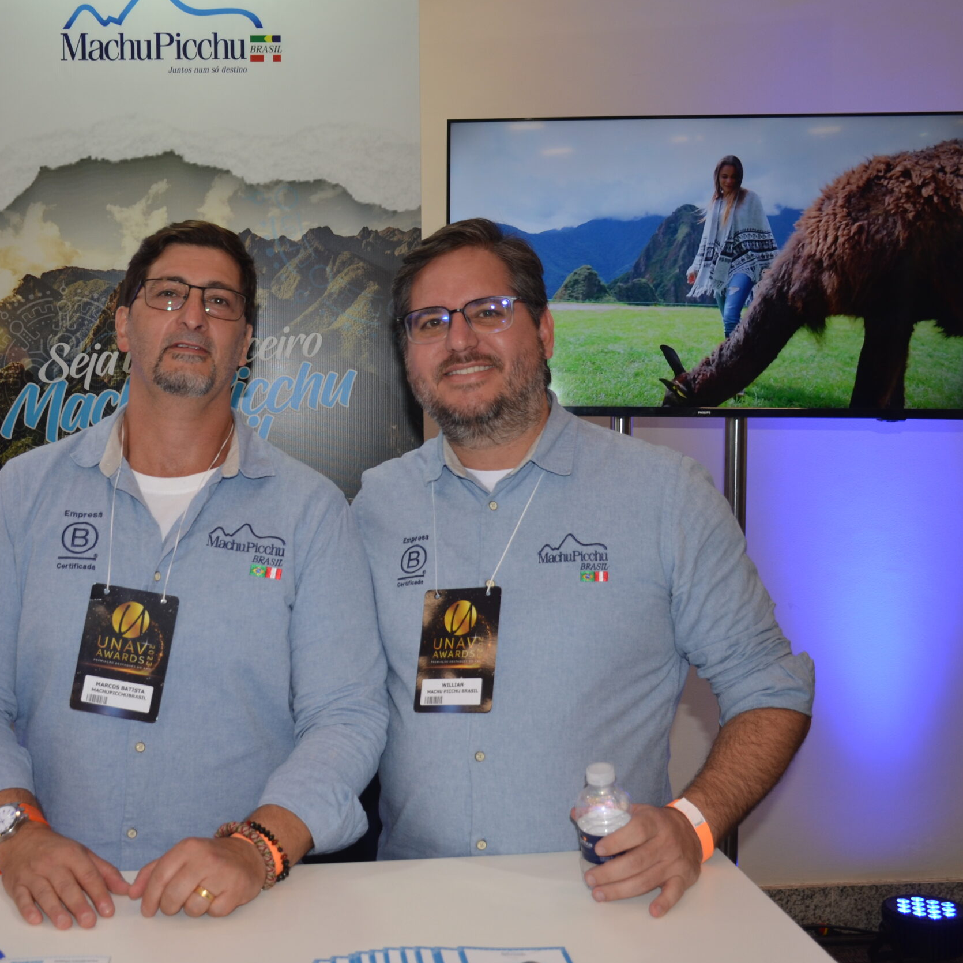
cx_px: 346
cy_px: 482
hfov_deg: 42.4
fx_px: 1227
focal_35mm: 39
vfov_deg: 42.8
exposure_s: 1/125
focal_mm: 20
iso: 280
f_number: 3.5
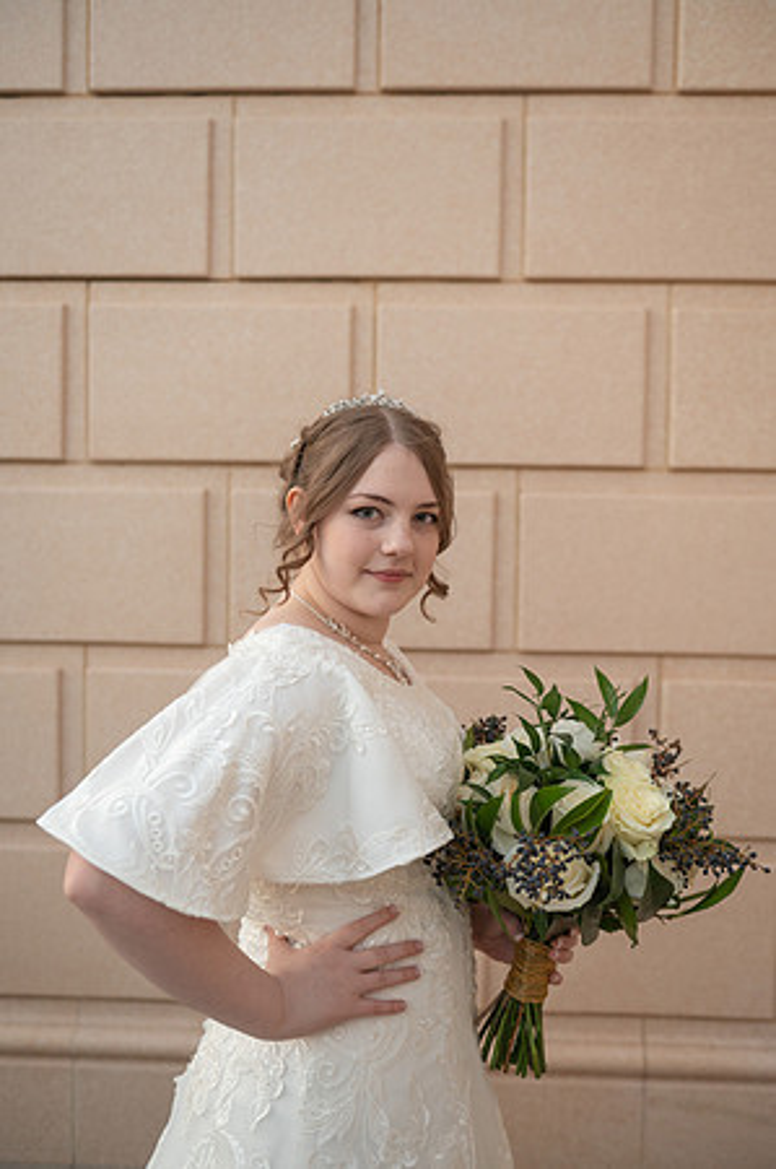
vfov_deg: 53.2
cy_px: 584
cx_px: 388
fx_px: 1167
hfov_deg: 36.8
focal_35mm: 36
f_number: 2.8
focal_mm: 36
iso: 1000
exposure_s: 1/400
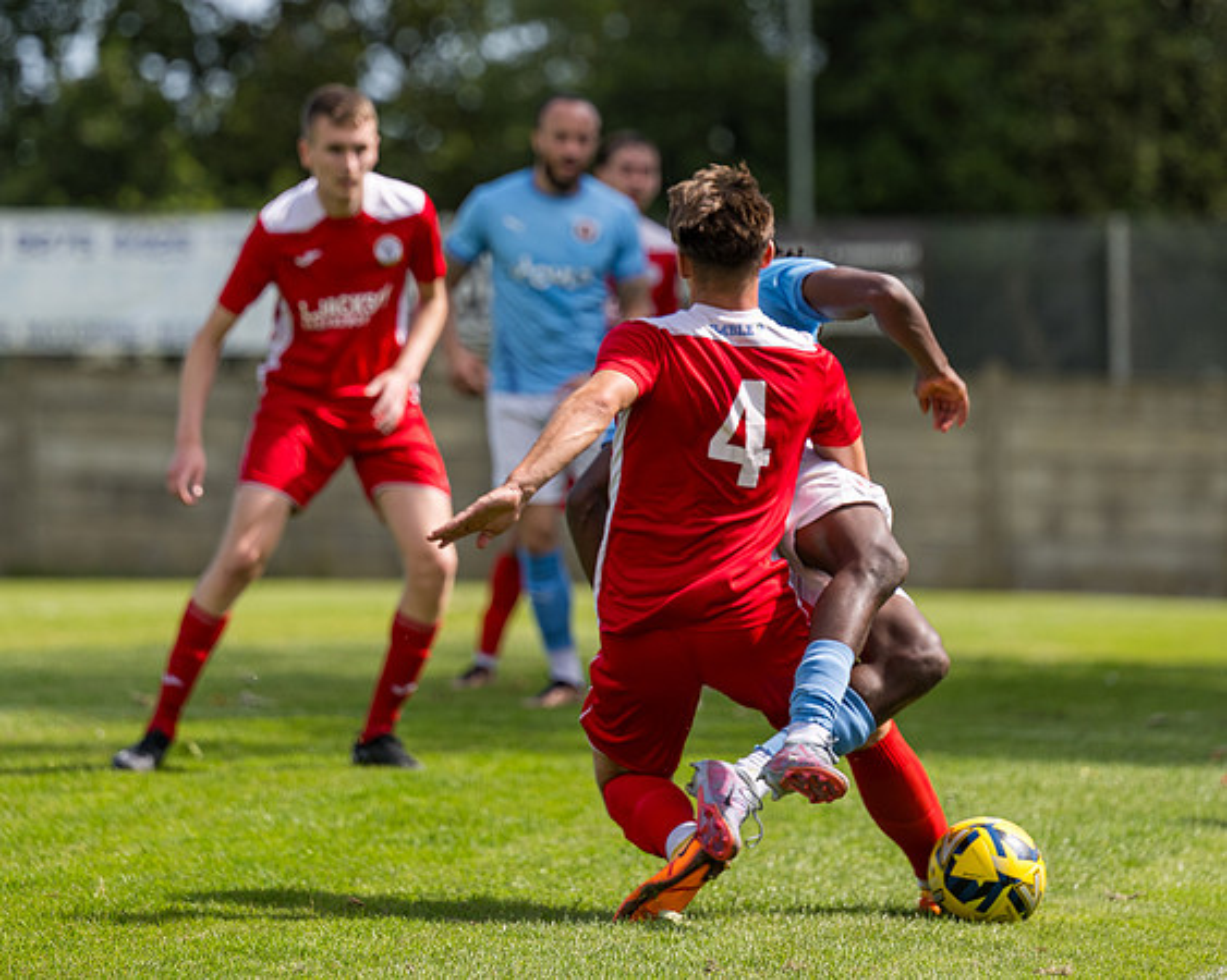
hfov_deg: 6.6
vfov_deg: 5.3
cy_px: 346
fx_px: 10668
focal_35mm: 294
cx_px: 516
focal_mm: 170
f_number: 2.8
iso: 125
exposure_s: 1/2000
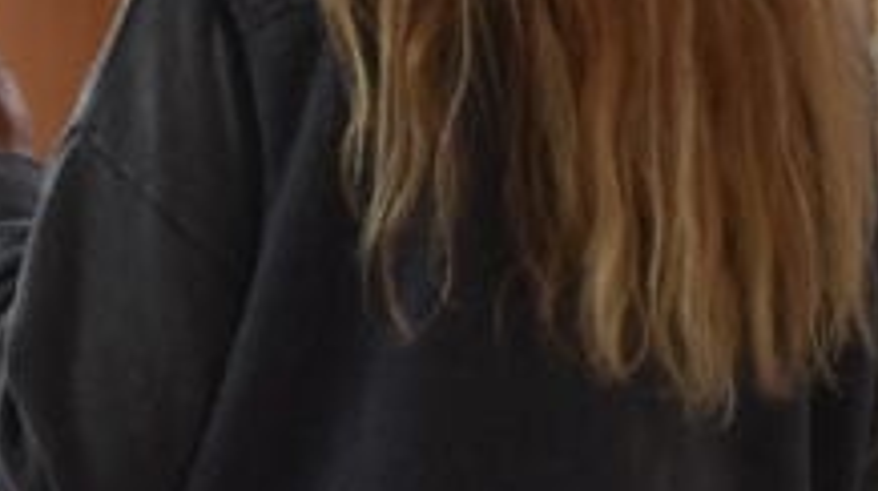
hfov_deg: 11.1
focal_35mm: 195
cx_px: 362
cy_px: -56
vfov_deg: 6.2
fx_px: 4534
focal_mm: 30
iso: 400
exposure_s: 1/125
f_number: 5.6
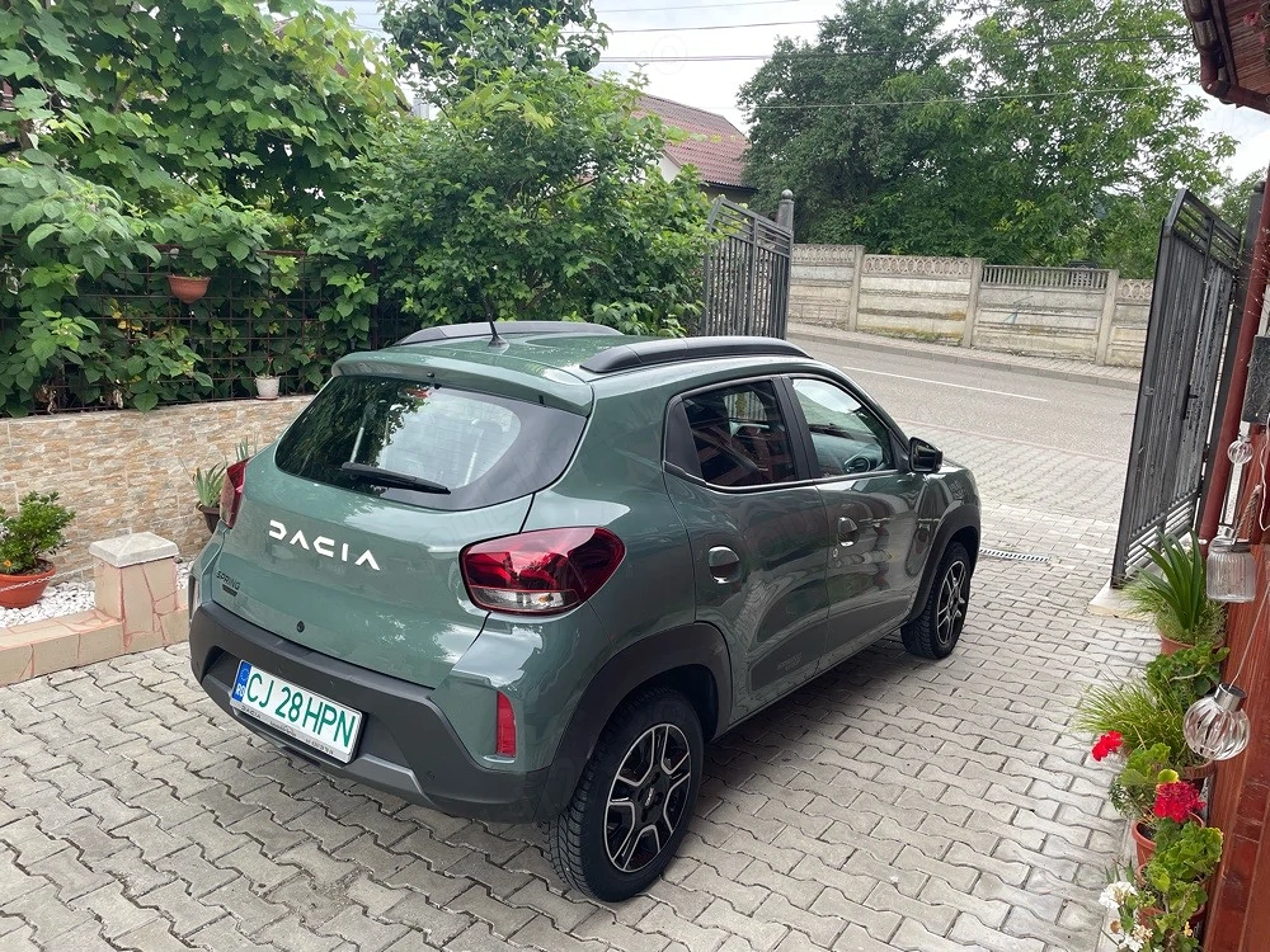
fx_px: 954
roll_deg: -1.3
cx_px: 635
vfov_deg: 53.1
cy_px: 476
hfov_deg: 67.3
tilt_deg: -14.0
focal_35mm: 26
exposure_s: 1/146
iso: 32
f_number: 1.6
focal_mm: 4.2
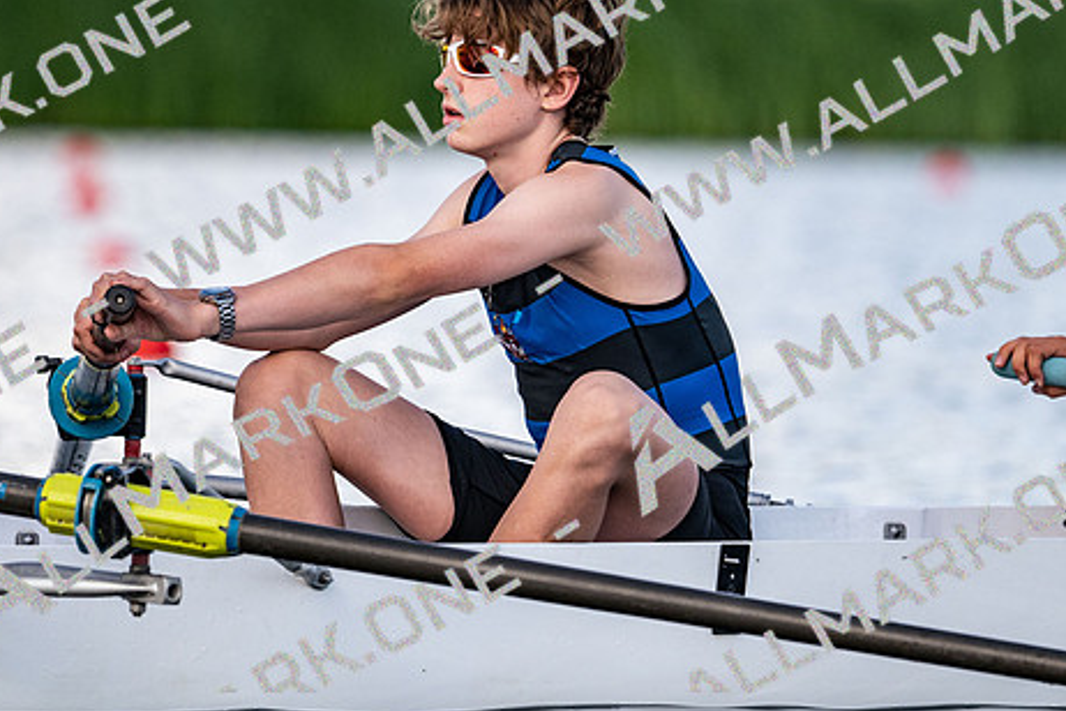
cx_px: 431
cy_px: 297
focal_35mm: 754
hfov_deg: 2.7
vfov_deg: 1.8
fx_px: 22325
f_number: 4.5
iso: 640
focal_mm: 400
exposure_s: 1/2500
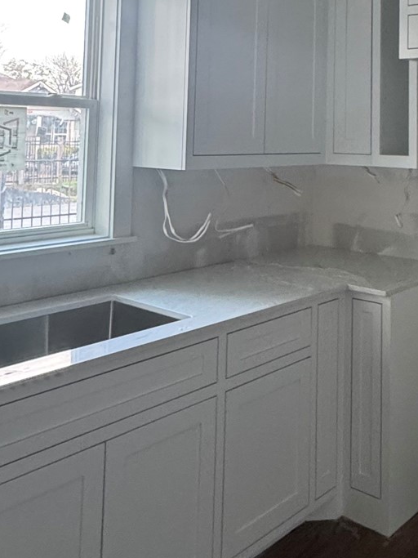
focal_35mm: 42
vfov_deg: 42.1
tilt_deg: +5.3
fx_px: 676
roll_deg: -1.4
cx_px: 286
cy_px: 85
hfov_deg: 34.0
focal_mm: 2.22
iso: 320
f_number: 2.2
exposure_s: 1/97
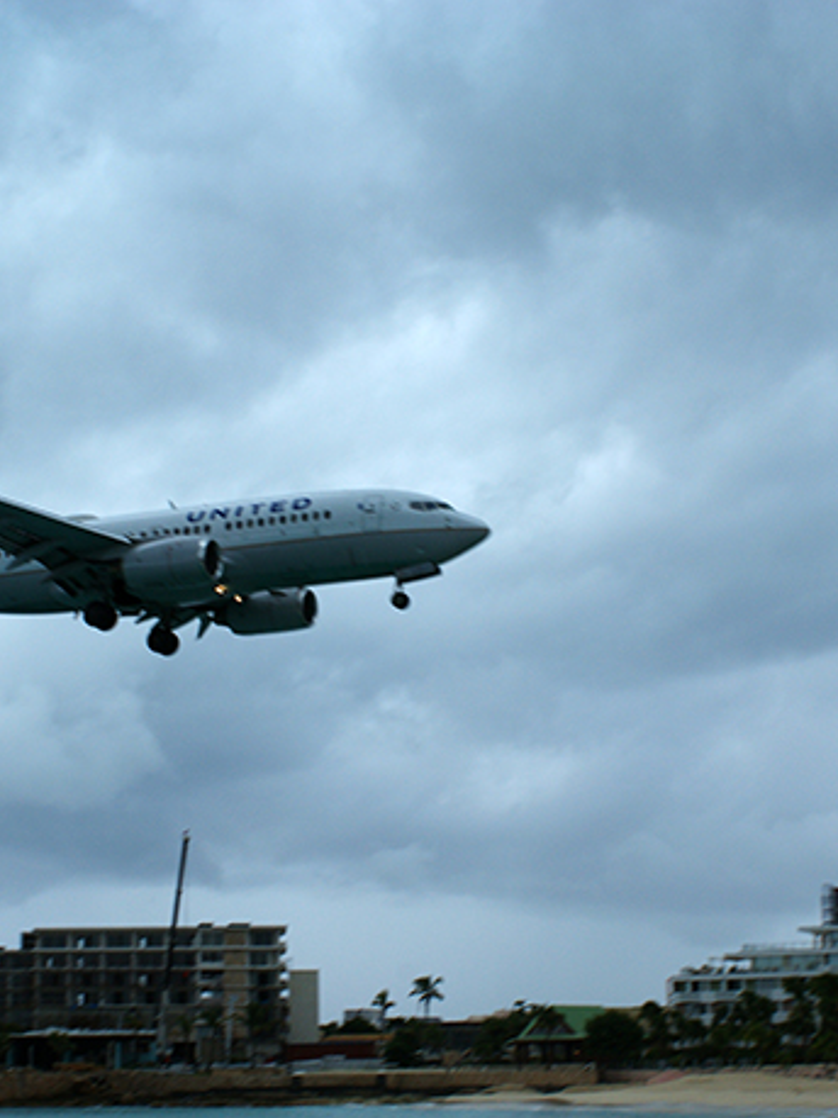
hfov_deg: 22.2
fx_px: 2131
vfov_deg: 29.4
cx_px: 458
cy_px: 560
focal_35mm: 66
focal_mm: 30
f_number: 13
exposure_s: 1/125
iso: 100
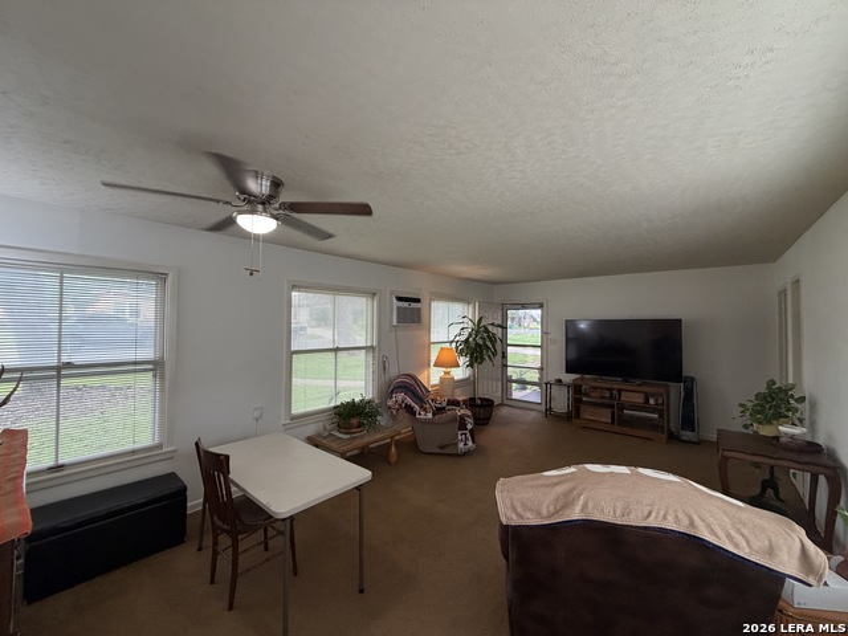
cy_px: 318
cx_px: 424
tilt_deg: +1.3
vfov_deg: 85.7
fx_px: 343
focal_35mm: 14
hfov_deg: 102.1
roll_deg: -1.1
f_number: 2.2
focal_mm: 2.22
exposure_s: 1/120
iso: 320
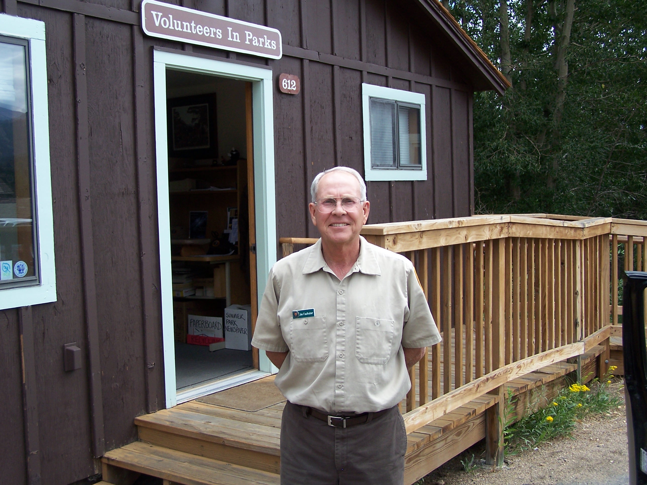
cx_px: 324
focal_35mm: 43
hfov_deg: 43.9
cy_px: 242
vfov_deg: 33.6
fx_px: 804
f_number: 2.9
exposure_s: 1/400
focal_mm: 7.1
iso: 80
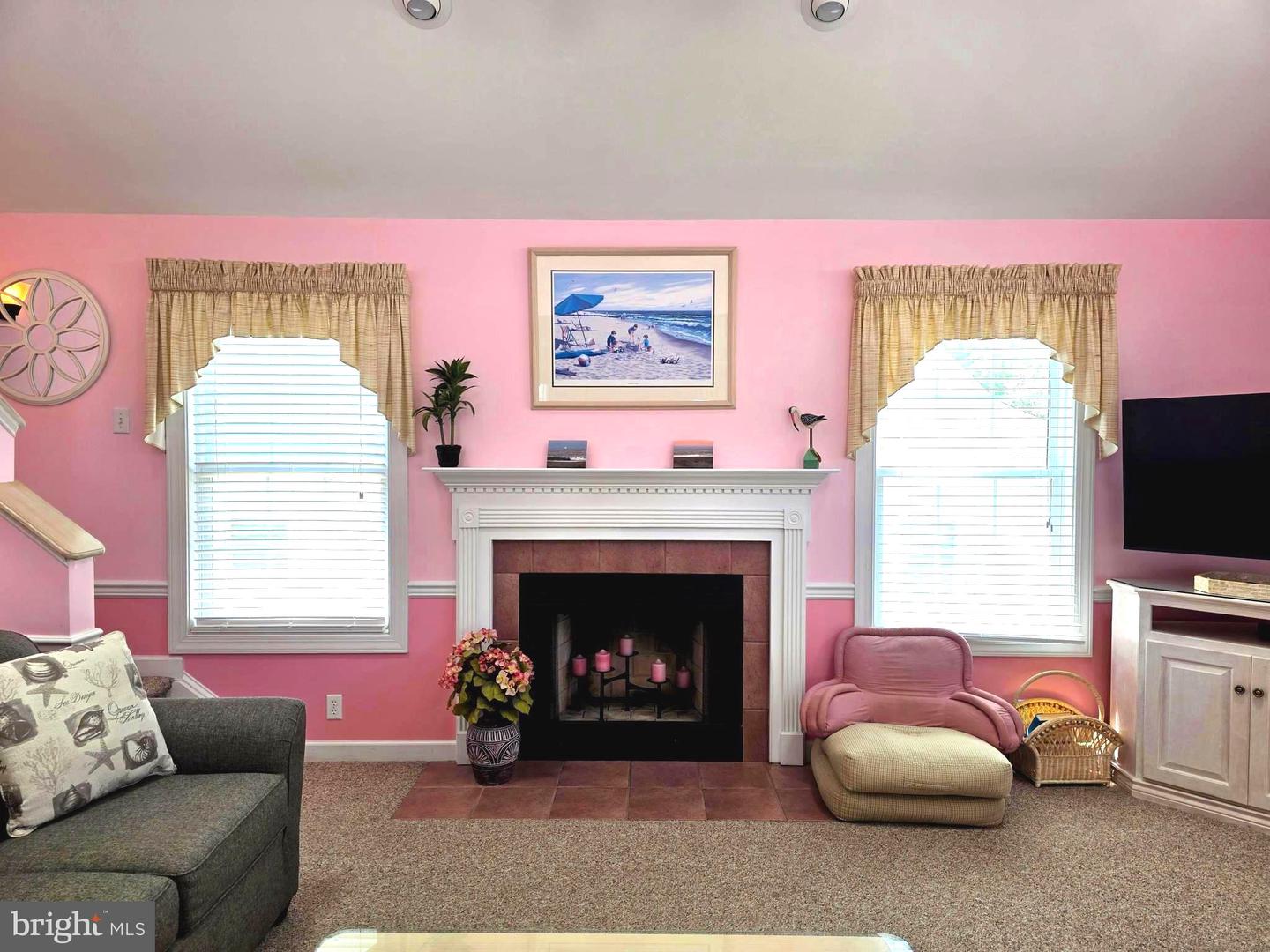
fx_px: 844
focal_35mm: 23
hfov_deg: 73.9
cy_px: 476
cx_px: 635
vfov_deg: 58.9
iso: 25
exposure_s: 1/120
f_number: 1.7
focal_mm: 6.3
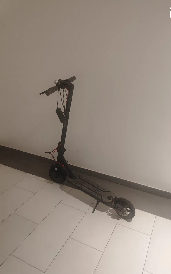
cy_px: 139
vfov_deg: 72.5
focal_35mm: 25
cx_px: 100
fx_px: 186
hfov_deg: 49.1
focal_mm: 5.59
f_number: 1.88
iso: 899
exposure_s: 1/50
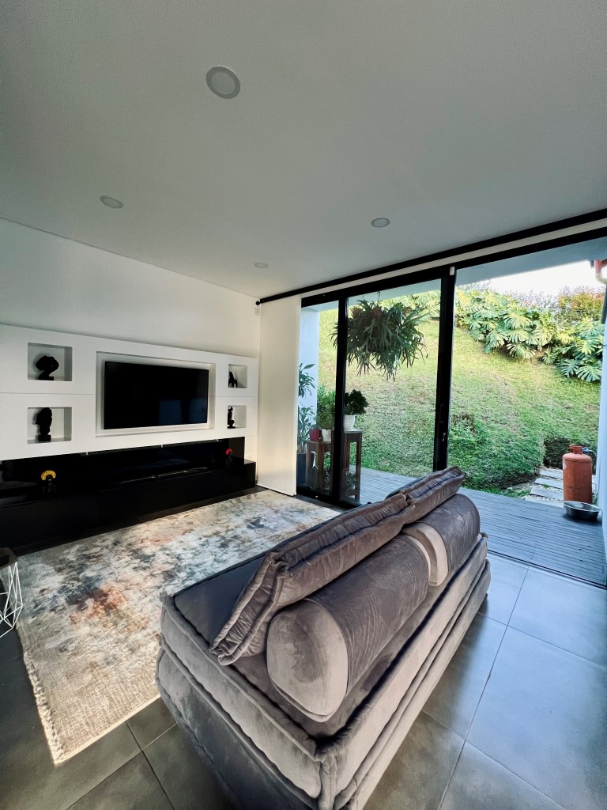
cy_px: 405
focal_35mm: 13
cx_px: 304
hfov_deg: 89.9
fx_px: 304
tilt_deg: -1.9
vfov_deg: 106.2
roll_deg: -2.1
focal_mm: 1.57
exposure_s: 1/60
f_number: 1.8
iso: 250
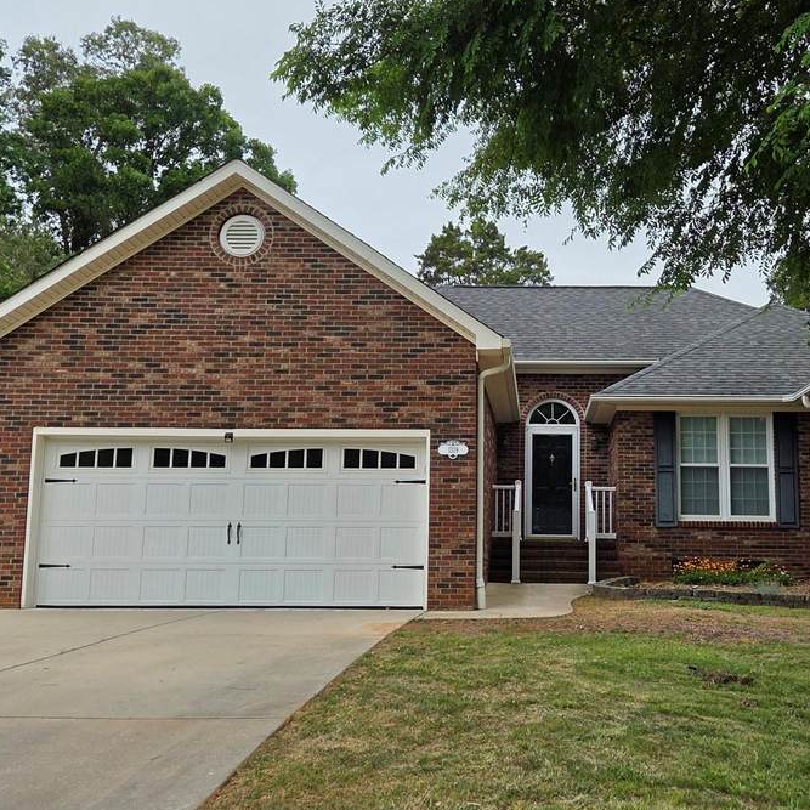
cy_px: 430
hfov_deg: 42.4
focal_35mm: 39
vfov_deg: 42.8
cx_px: 517
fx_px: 1032
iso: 80
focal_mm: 5.4
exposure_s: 1/1563
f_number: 1.8
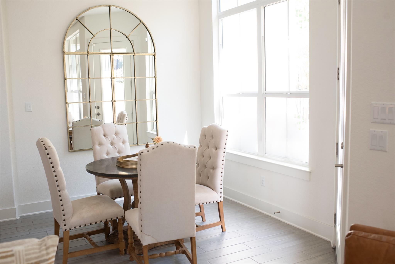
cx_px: 198
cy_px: 132
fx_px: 384
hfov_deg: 54.4
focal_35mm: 35
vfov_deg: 37.9
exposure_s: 1/125
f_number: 4
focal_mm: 35
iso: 1250
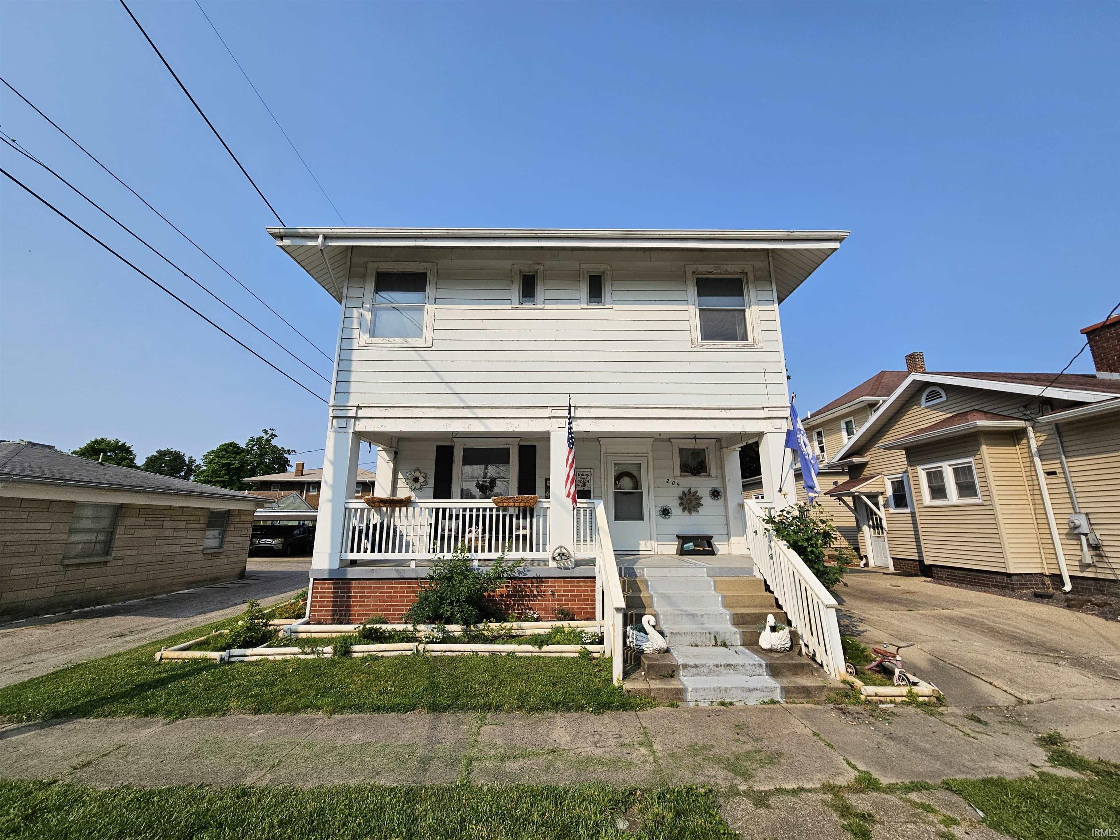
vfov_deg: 89.9
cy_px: 420
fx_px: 421
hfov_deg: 106.2
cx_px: 560
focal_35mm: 13
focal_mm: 2.2
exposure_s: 1/3483
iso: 50
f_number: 2.2
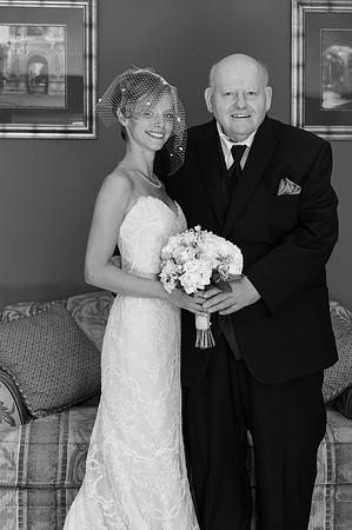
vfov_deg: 33.4
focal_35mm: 60
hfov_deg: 22.6
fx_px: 882
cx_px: 176
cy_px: 265
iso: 1800
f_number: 5.6
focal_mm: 60
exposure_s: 1/80
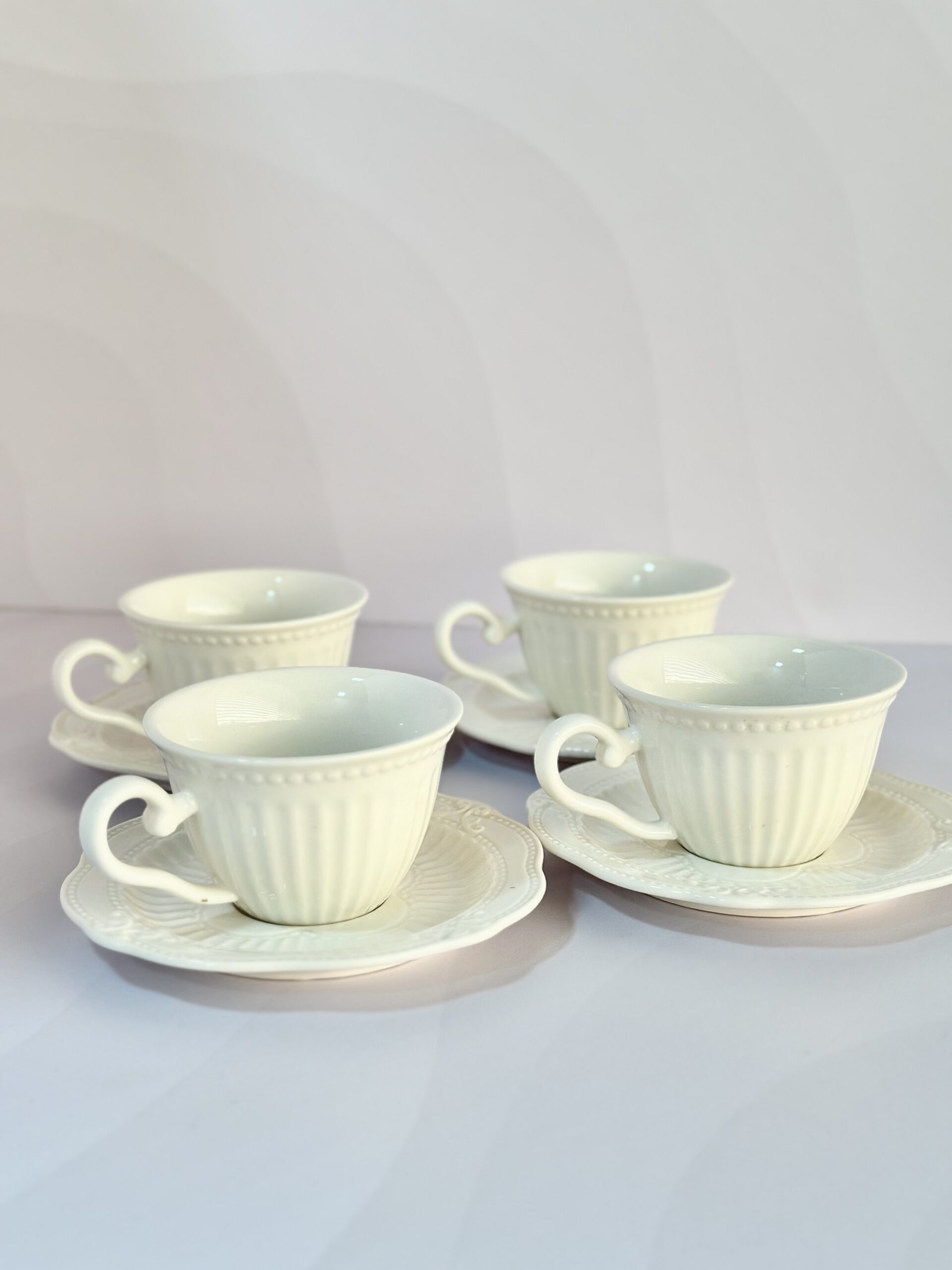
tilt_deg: -14.1
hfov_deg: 30.3
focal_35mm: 48
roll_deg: -0.6
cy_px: 635
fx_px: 1760
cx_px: 476
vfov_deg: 39.7
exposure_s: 1/121
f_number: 1.78
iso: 125
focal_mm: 6.86
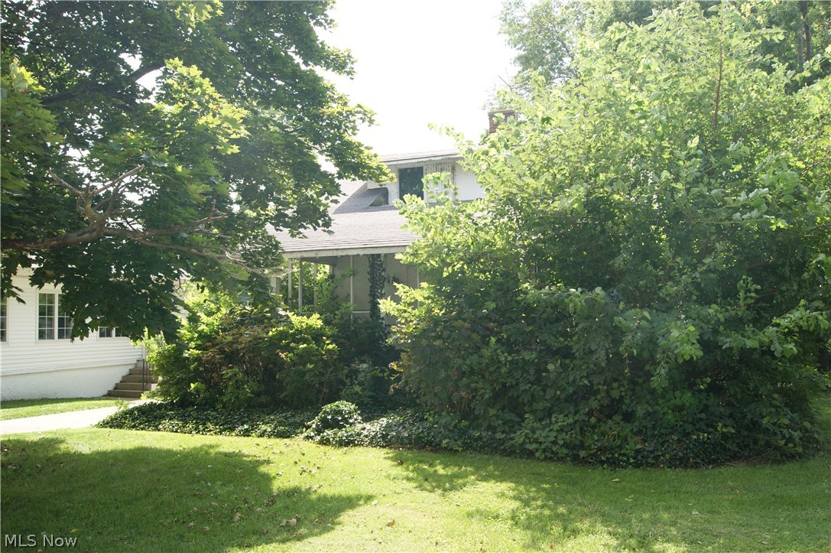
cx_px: 416
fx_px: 623
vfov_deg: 47.9
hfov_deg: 67.4
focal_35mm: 27
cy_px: 276
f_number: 6.3
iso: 100
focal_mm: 18
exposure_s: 1/160
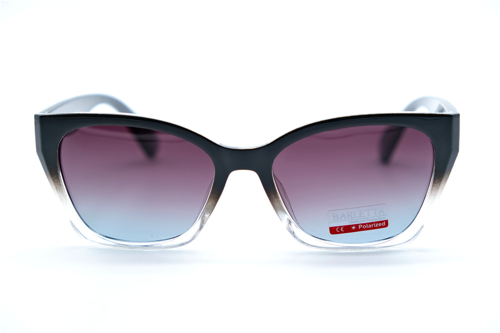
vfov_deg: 16.4
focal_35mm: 83
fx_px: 1152
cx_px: 250
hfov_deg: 24.5
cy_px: 166
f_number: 5
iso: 160
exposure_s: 1/150
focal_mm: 55
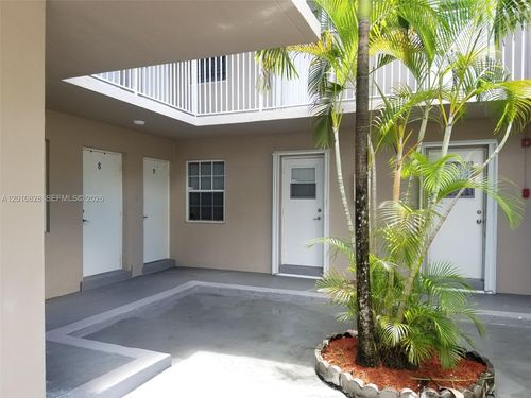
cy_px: 199
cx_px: 266
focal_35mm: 26
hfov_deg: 67.3
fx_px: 399
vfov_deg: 53.1
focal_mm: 4.2
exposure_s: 1/180
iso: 50
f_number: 1.7
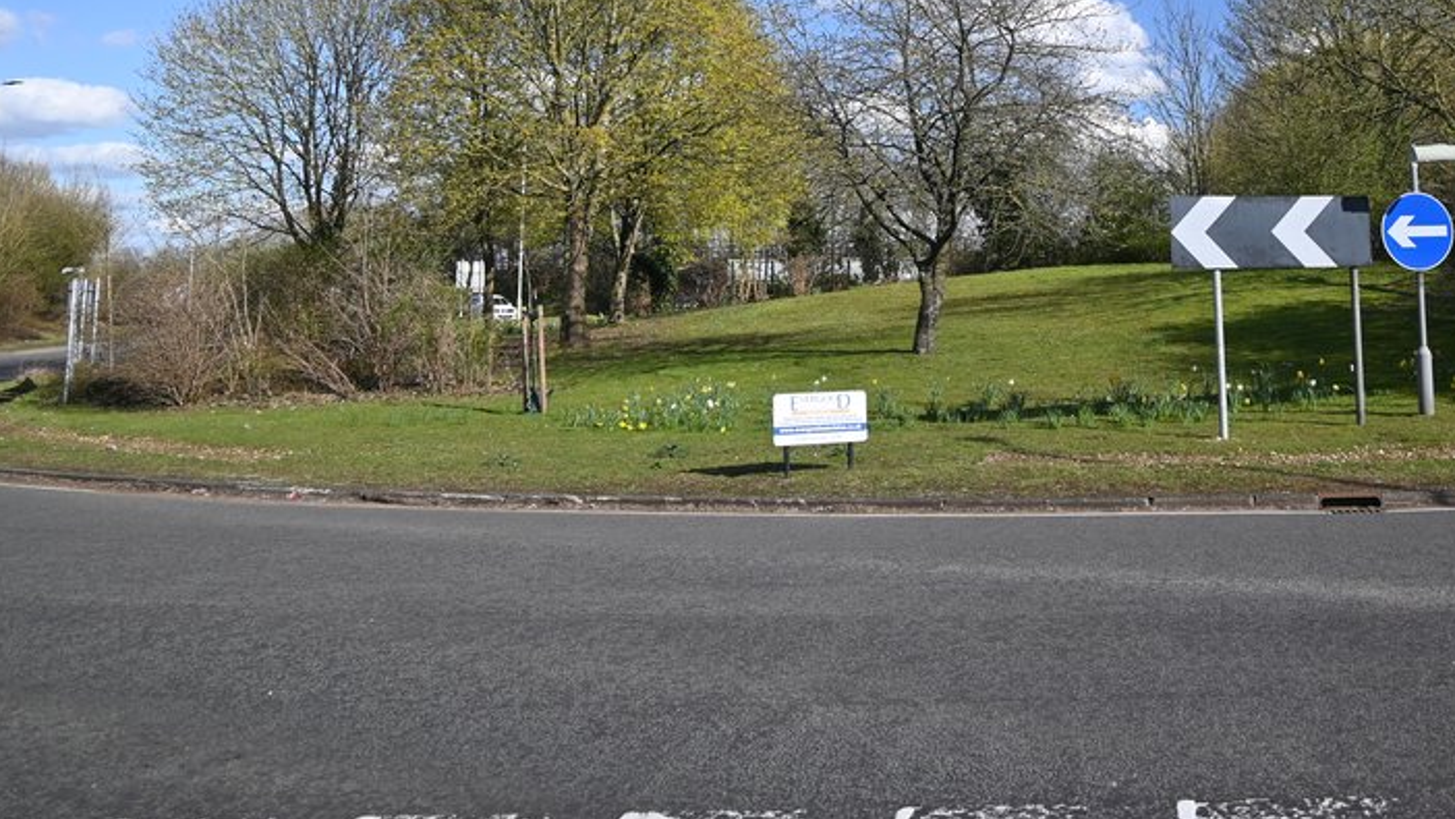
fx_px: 1659
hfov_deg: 46.4
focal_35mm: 43
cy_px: -4
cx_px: 1003
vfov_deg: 26.2
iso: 100
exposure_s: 1/400
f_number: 4
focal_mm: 16
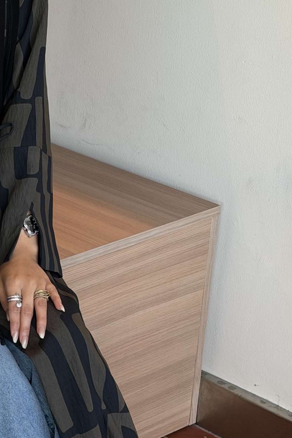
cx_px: -90
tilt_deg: -27.0
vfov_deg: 17.2
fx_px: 1436
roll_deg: -0.9
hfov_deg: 11.3
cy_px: 341
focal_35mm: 118
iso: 50
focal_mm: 6.76
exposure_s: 1/100
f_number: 1.78
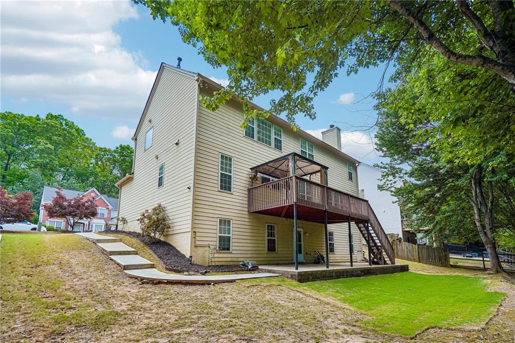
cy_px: 172
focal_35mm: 16
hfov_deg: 96.8
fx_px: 229
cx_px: 258
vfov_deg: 73.7
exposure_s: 1/500
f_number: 5
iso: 50
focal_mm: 16
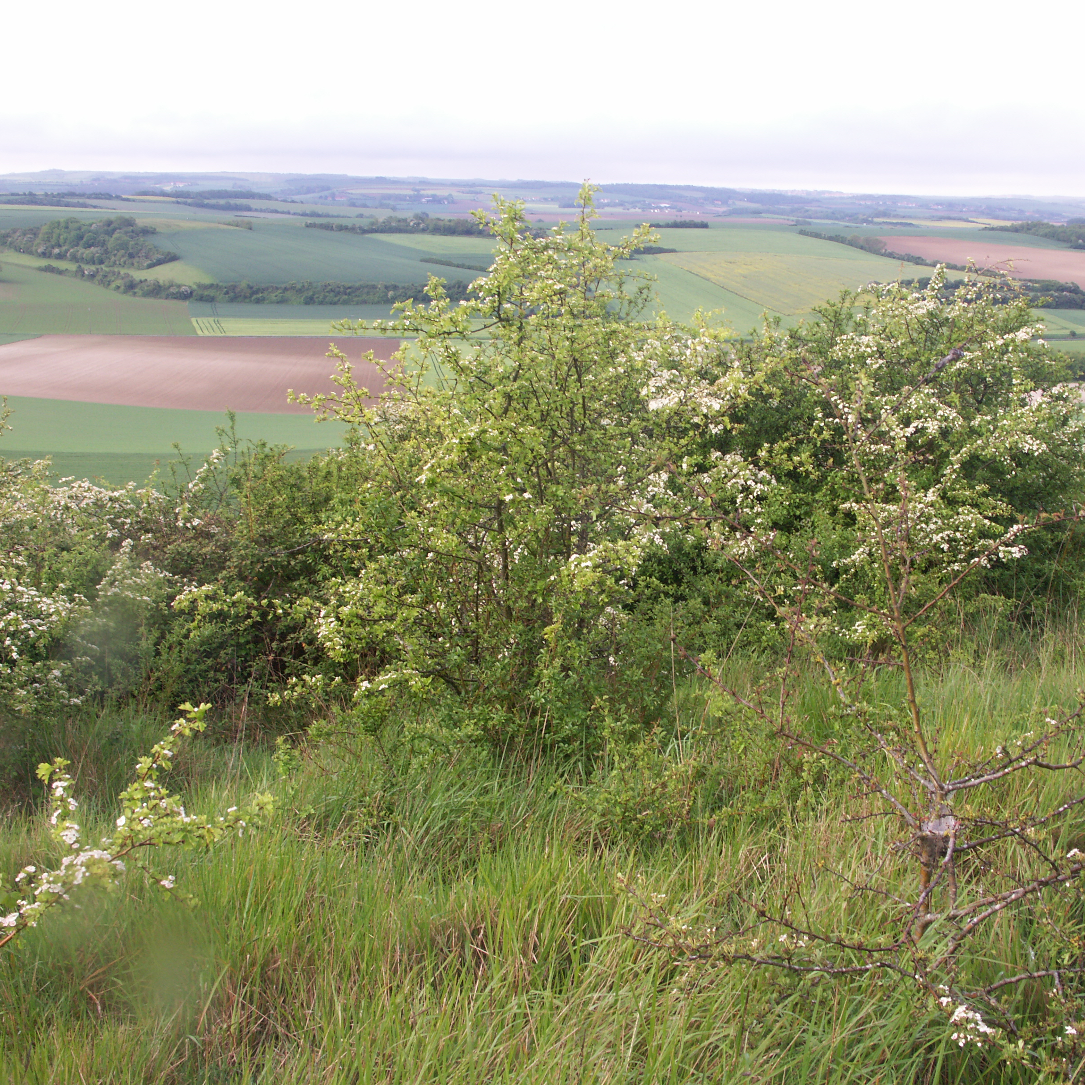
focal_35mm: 44
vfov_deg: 38.3
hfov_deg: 38.3
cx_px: 624
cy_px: 546
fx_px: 1560
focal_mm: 9.66
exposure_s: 1/100
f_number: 5.6
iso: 64
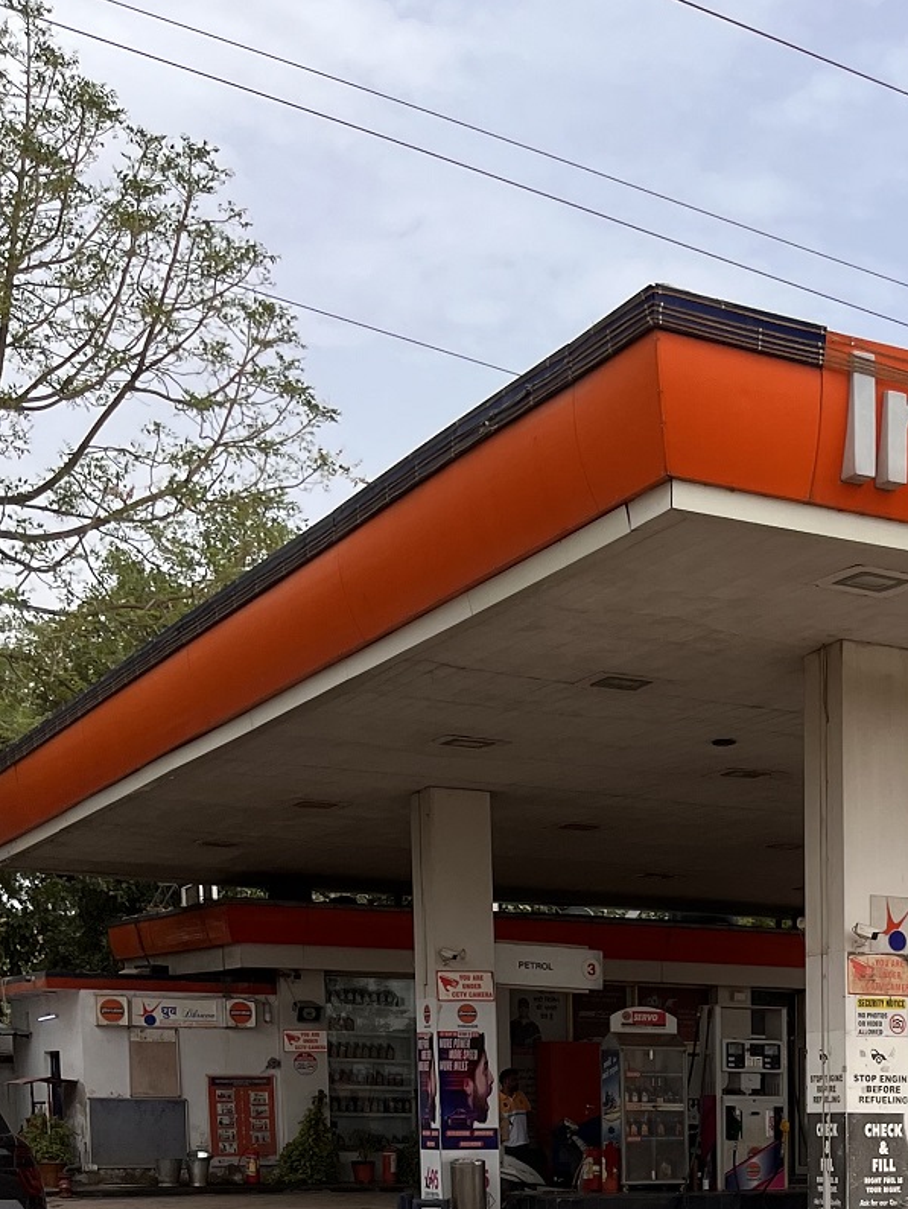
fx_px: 2132
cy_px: 1343
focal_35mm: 61
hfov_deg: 22.6
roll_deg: -0.2
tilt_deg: -7.3
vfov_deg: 28.6
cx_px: 1014
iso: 50
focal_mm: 5.1
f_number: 1.6
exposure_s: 1/1890
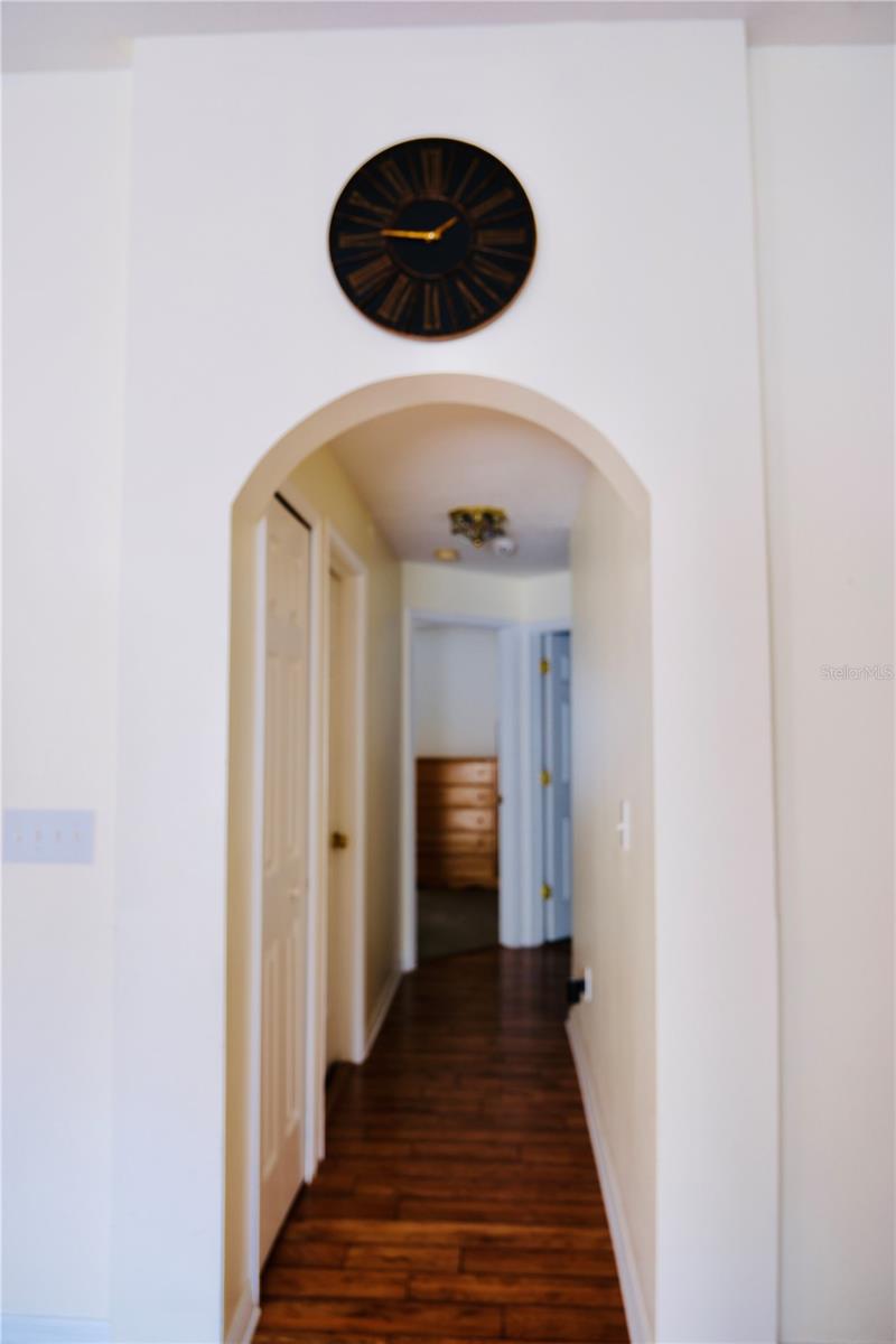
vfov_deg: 73.7
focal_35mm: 24
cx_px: 448
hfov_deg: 53.1
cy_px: 672
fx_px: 896
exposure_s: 1/20
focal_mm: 16
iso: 160
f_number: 2.8
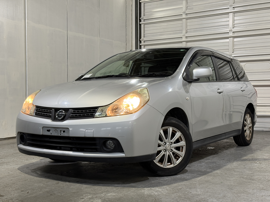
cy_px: 101
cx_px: 135
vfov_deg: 30.3
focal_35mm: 48
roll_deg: +0.0
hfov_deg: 39.7
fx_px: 374
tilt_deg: -1.3
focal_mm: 6.76
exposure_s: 1/60
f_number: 1.78
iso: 80
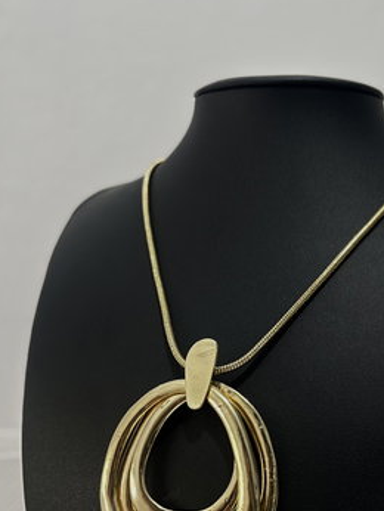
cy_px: 373
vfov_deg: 45.4
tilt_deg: -9.6
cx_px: 256
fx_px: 591
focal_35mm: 40
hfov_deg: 35.7
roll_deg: -0.7
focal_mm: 5.1
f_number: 1.6
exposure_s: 1/50
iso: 400
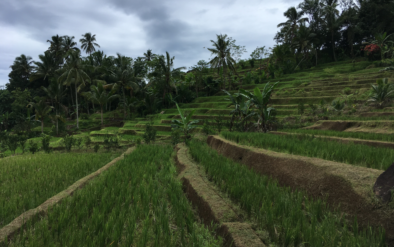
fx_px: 333
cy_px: 107
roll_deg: -2.4
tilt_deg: +1.7
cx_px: 198
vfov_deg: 40.5
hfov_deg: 61.2
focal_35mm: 31
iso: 25
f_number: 2.2
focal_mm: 4.15
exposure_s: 1/1538
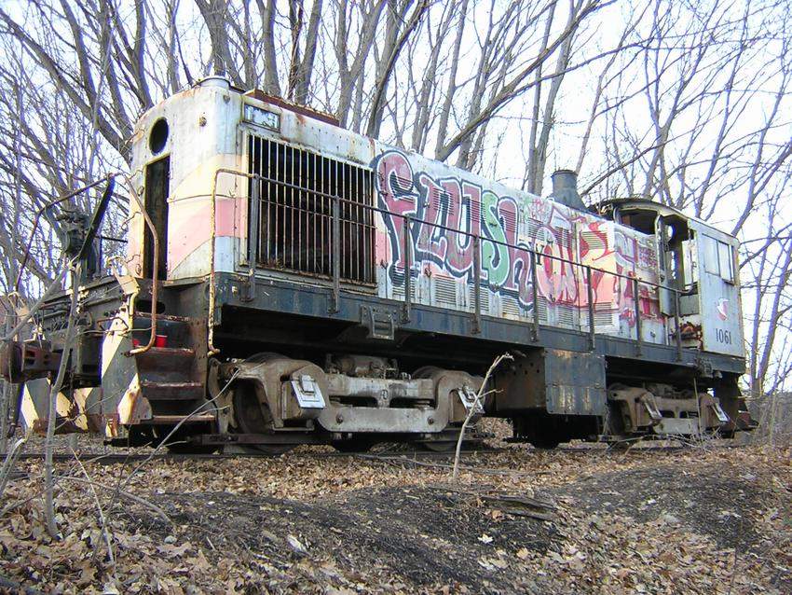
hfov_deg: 51.3
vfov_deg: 39.7
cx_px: 396
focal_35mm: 36
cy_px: 298
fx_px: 824
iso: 100
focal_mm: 4.7
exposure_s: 1/57.1
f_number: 2.6
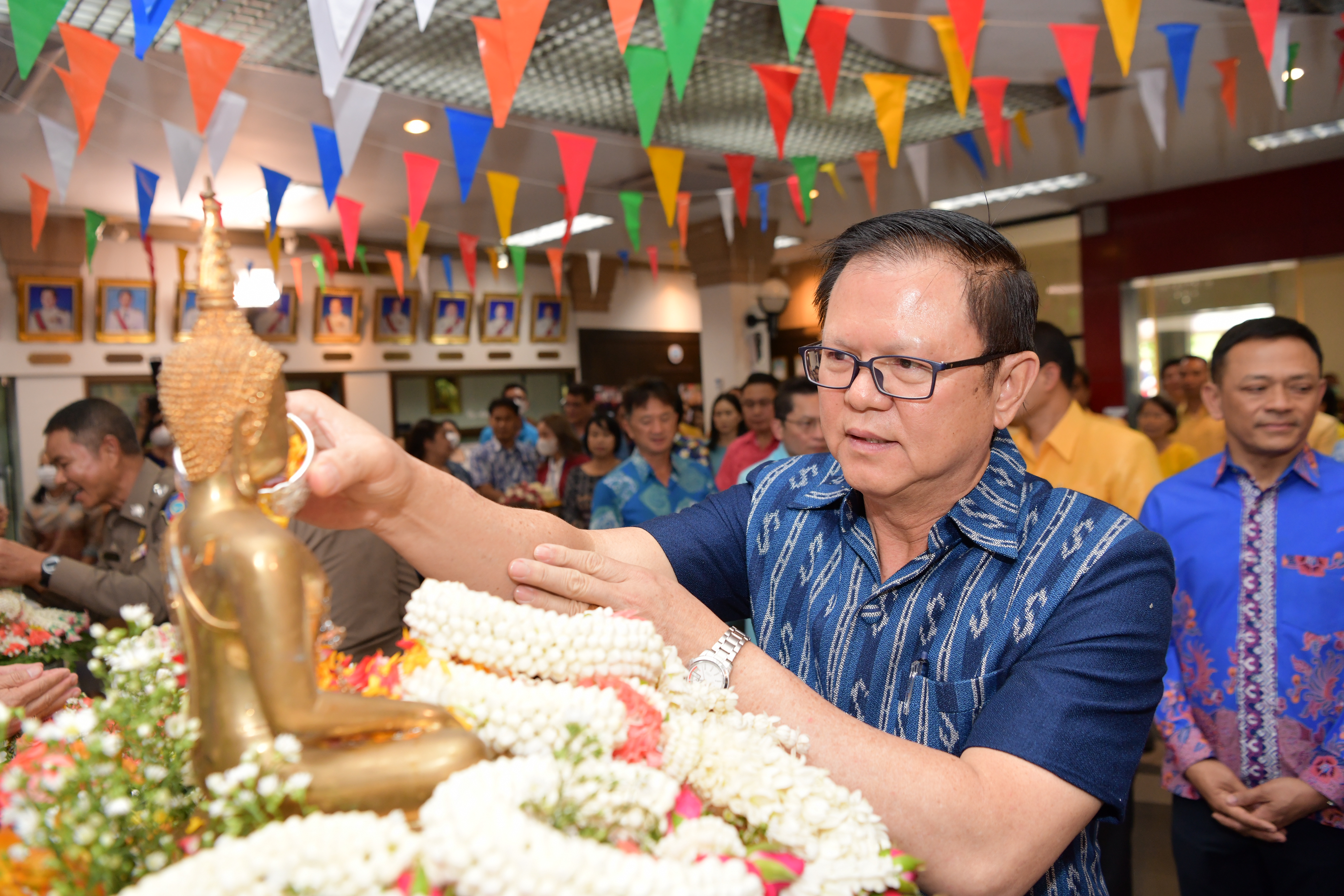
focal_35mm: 28
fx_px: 1045
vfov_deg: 46.4
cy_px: 448
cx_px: 672
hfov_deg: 65.5
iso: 1000
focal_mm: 28
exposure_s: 1/200
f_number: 4
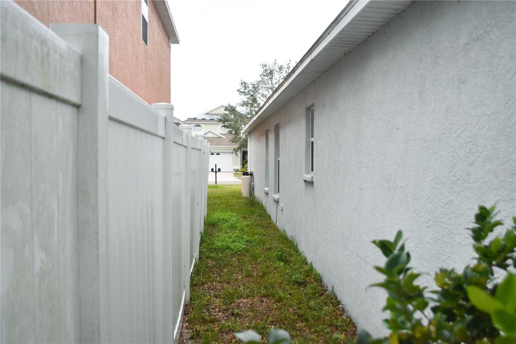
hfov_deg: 57.2
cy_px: 172
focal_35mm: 33
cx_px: 258
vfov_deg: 40.0
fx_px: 473
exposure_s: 1/4000
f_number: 4
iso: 1250
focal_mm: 22
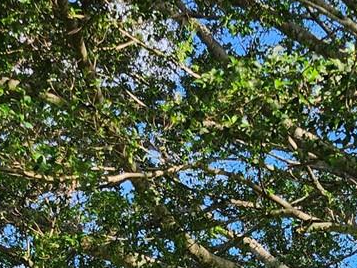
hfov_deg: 19.1
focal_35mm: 103
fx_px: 1063
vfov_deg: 12.5
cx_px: 180
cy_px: 551
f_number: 1.8
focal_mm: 5.54
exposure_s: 1/508
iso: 25
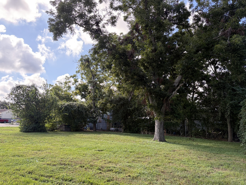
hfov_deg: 67.3
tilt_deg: +9.2
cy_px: 92
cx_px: 123
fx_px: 185
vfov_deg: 53.1
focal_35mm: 26
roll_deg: -1.7
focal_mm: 5.96
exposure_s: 1/694
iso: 50
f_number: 1.6
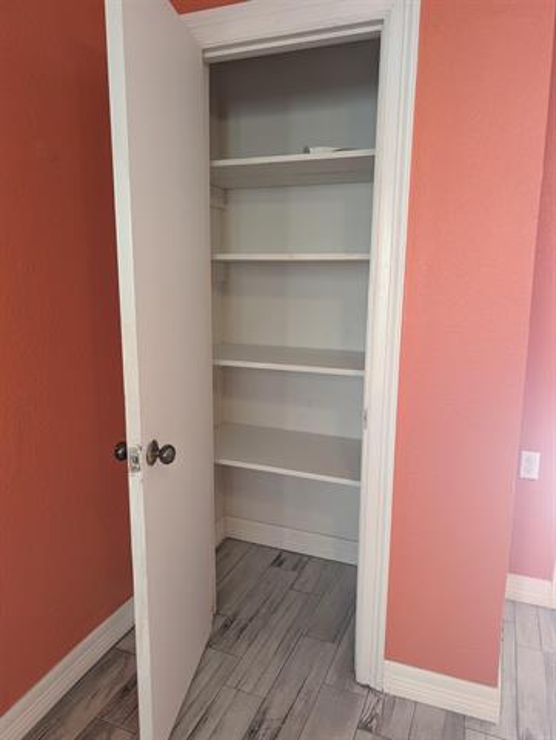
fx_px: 513
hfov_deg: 56.9
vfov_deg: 71.5
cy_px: 370
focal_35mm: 24
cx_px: 278
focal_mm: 6.9
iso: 211
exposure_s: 1/120
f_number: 1.68
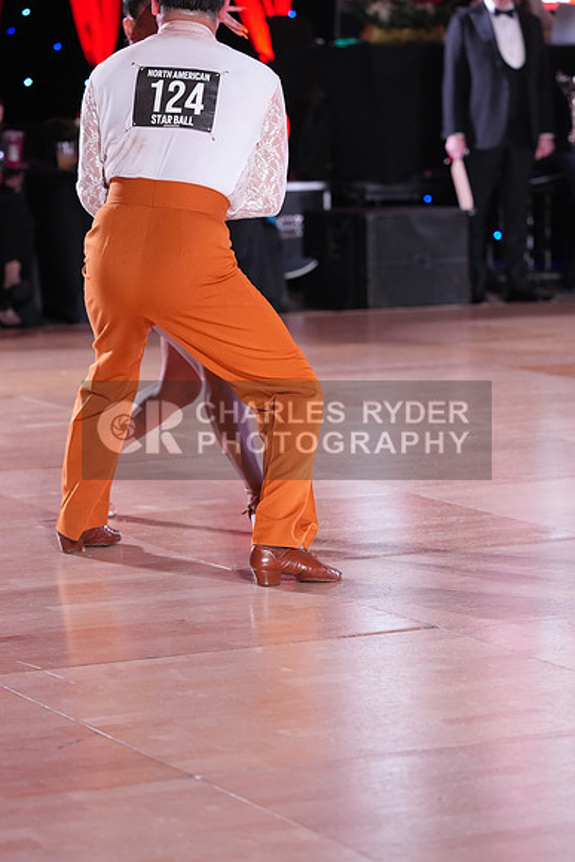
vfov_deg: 16.5
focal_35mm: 124
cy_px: 431
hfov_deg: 11.1
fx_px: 2969
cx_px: 288
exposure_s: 1/250
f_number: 4.5
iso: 4000
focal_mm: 124
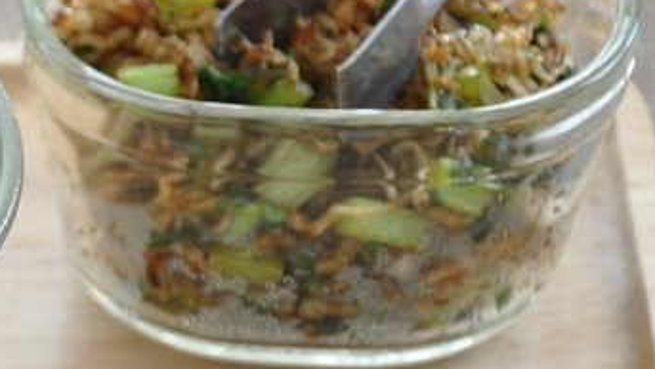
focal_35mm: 412
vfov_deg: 2.9
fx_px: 7153
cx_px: -178
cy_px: 341
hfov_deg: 5.2
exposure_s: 1/60
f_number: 5.3
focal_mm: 75
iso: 1600
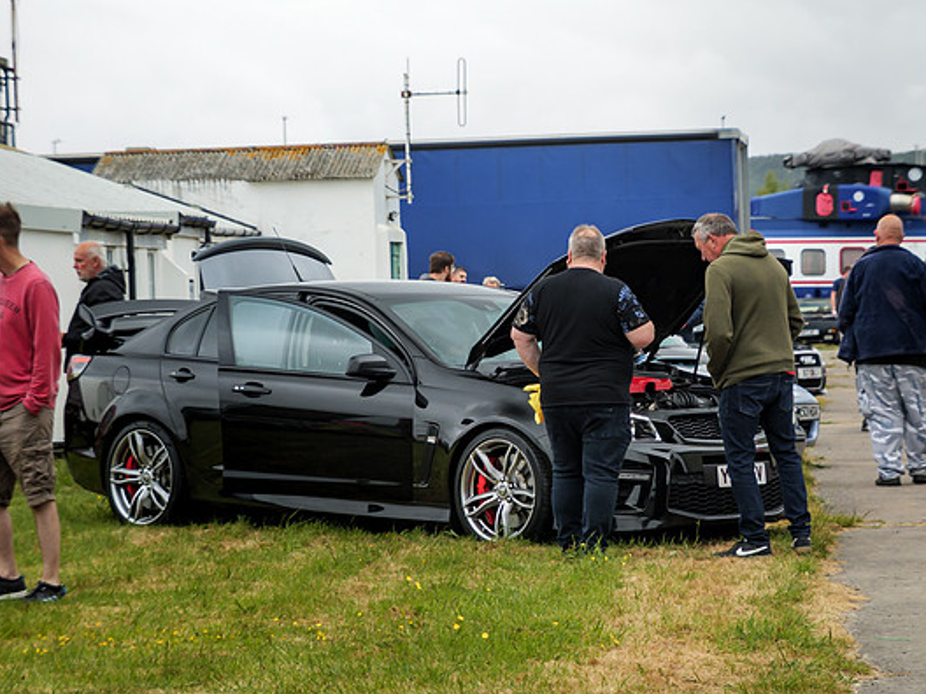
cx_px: 547
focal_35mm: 158
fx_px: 4227
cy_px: 308
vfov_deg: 9.4
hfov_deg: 12.5
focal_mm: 60
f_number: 4
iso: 200
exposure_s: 1/320
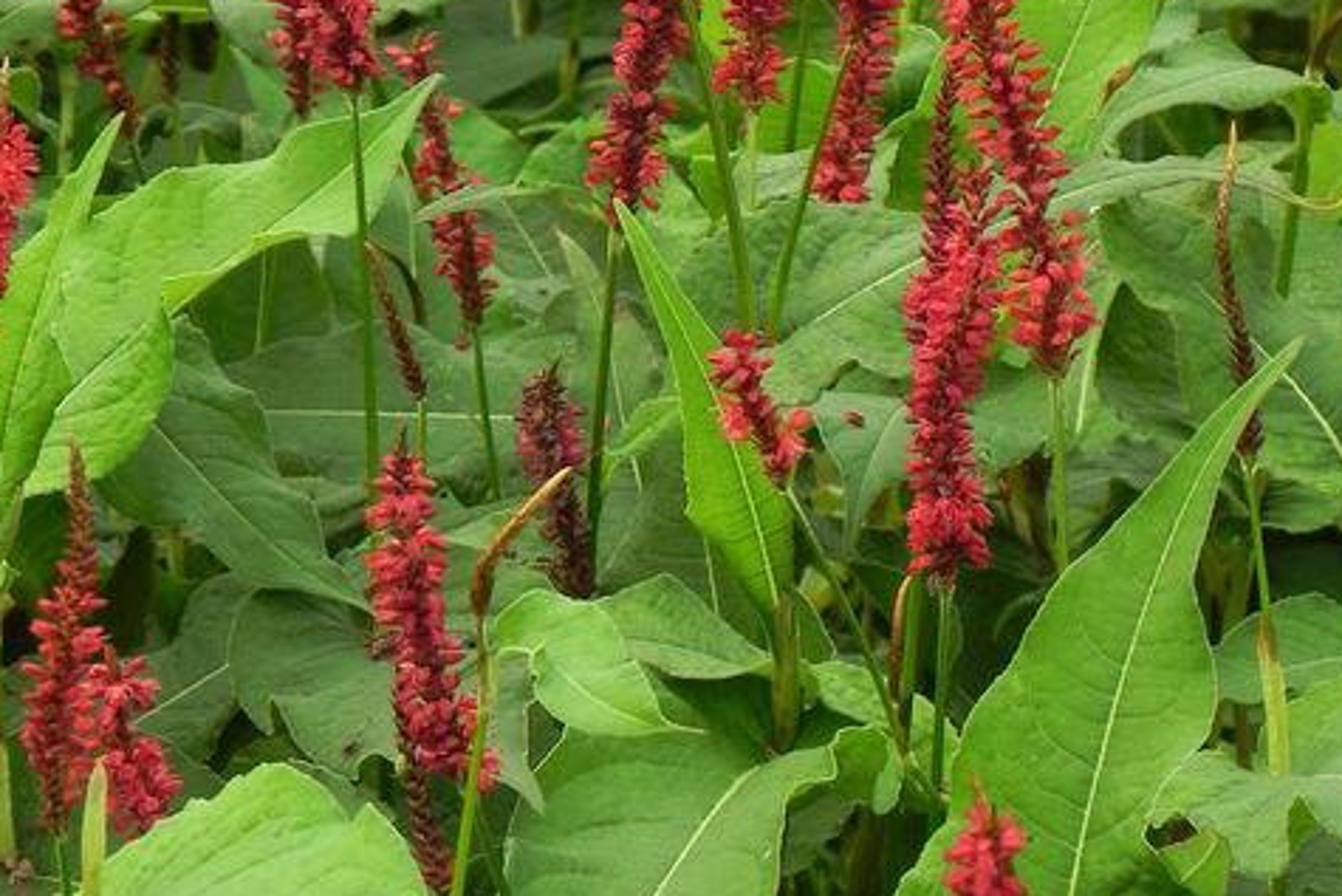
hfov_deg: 10.0
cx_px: 692
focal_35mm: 205
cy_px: 93
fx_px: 7644
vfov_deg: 6.7
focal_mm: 20.8
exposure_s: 1/100
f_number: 4.5
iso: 160
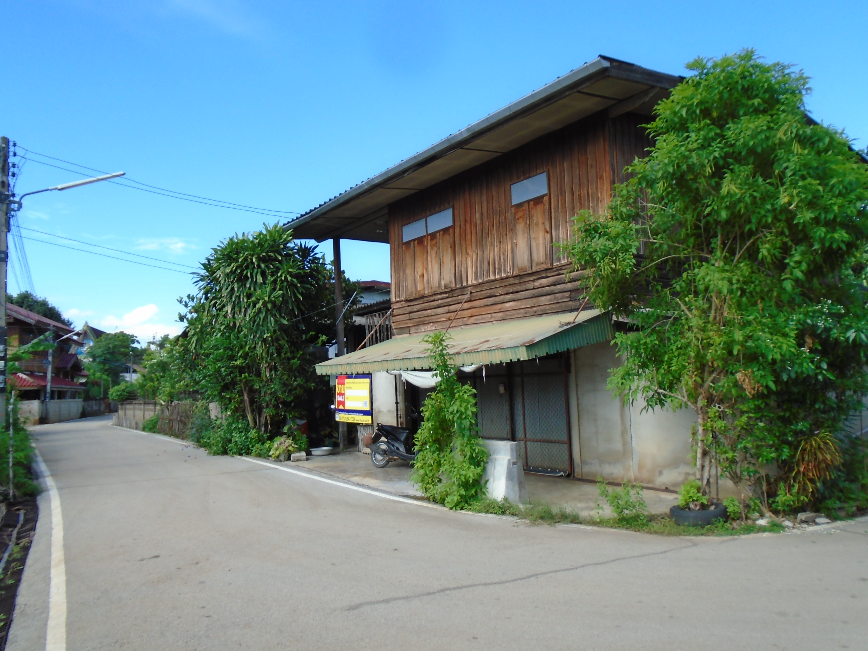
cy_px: 326
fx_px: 652
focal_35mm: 26
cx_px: 434
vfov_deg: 53.1
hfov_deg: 67.3
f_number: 3.2
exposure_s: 1/500
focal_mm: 4.6
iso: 100
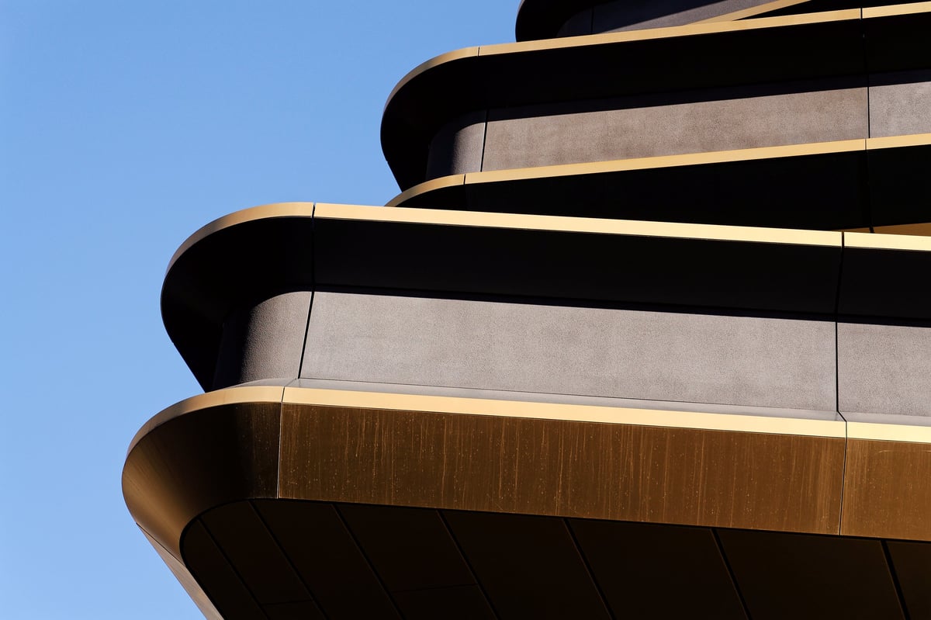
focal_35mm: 87
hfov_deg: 23.4
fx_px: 2249
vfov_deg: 15.7
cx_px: 466
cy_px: 310
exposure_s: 1/320
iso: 100
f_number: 5
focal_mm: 58
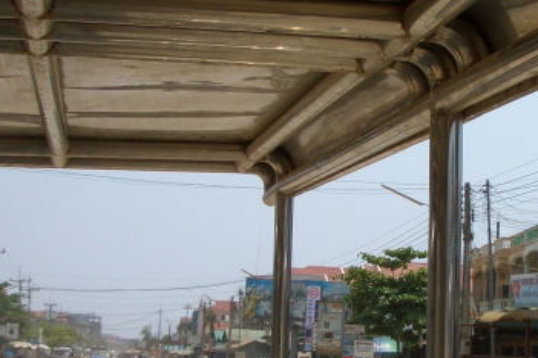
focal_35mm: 83
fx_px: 1240
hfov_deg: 24.4
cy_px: 216
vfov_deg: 16.4
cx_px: 330
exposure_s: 1/640
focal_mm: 5.8
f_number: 4.3
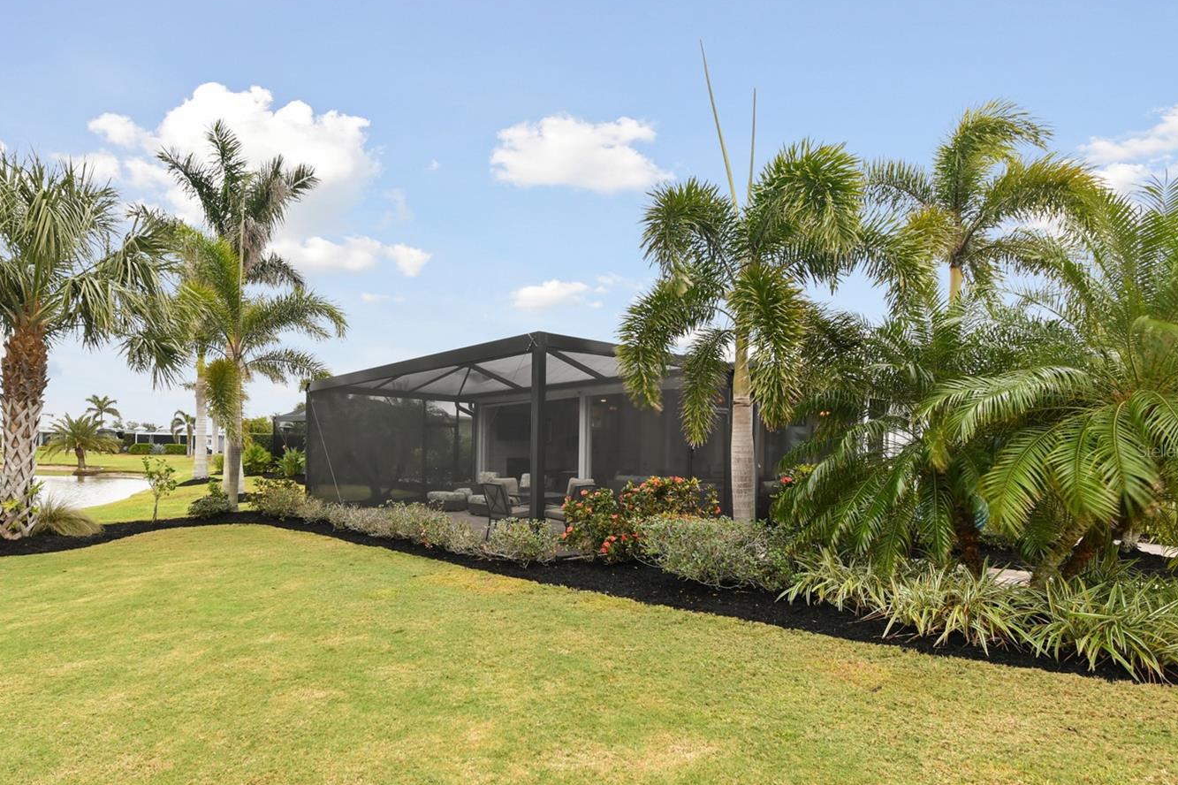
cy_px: 451
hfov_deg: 89.5
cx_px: 509
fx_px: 589
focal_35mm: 18
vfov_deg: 67.0
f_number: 7.1
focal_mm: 10
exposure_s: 1/25
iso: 100
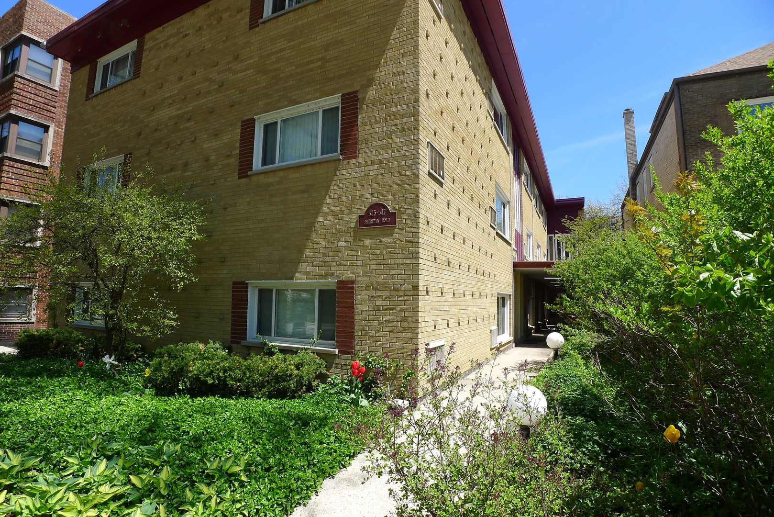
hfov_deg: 90.0
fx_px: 387
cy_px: 258
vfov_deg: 67.4
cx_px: 387
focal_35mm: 18
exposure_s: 1/500
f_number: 3.5
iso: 80
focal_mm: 3.9
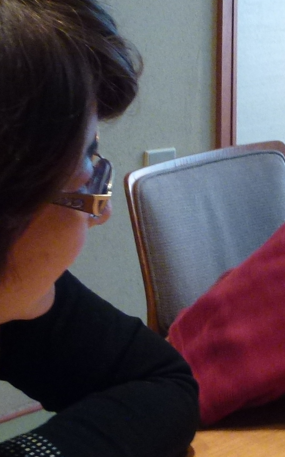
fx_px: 1318
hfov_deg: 12.3
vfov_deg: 19.6
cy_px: 240
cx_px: 252
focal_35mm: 106
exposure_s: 1/10
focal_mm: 5.9
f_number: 3.6
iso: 200
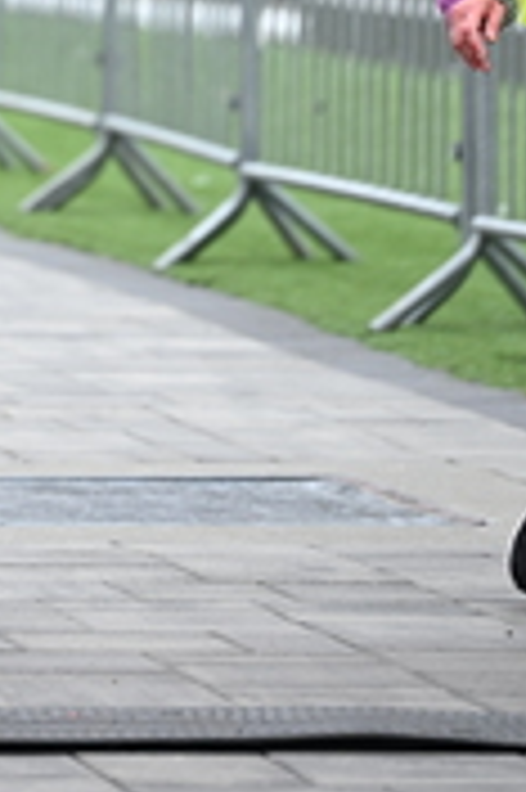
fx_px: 8234
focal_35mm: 375
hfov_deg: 3.6
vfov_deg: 5.5
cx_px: -241
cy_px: -364
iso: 400
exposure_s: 1/1250
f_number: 2.8
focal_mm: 120
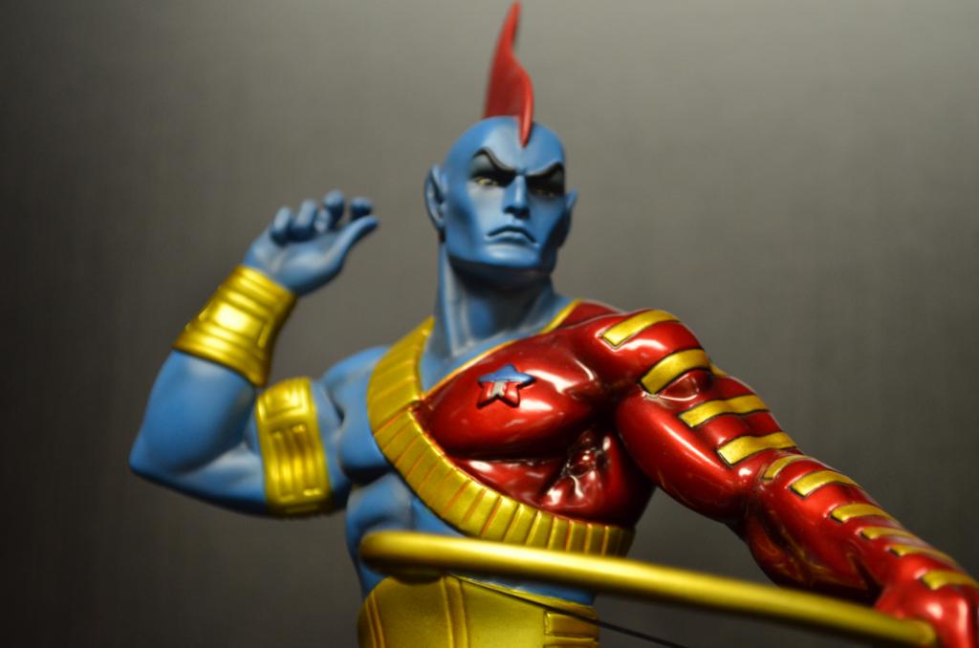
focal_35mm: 82
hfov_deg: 24.7
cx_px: 490
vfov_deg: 16.5
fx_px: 2239
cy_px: 324
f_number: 5.6
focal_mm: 55
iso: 800
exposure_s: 1/30
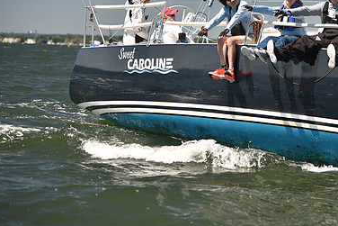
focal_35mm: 162
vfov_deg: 8.5
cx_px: 255
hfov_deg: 12.6
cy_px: 85
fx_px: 1522
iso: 250
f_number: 2.8
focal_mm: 105
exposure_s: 1/1250
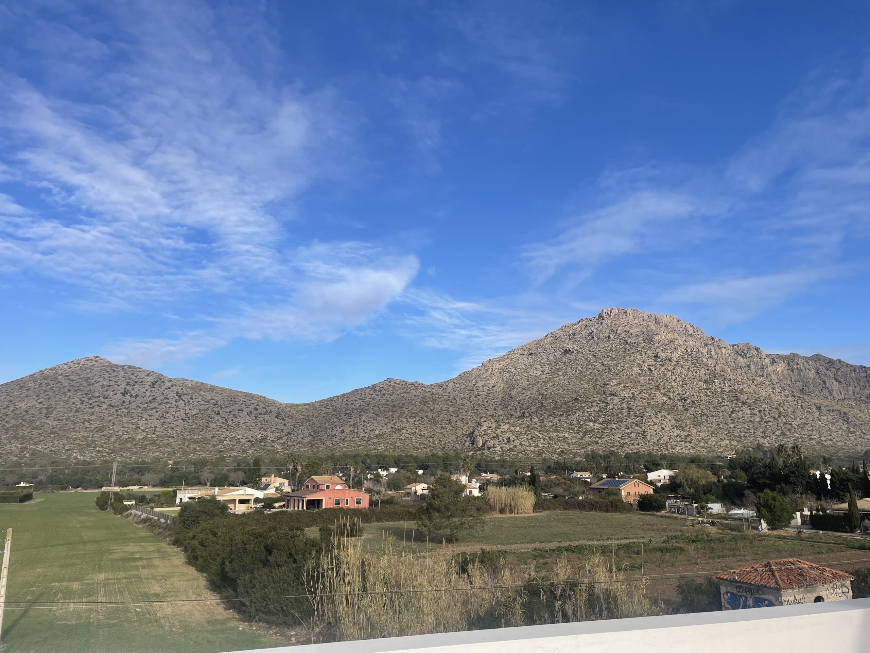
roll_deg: +0.9
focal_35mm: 26
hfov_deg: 67.3
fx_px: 653
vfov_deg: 53.1
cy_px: 326
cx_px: 435
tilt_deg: +13.7
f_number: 1.6
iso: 32
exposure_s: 1/3731
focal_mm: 4.2
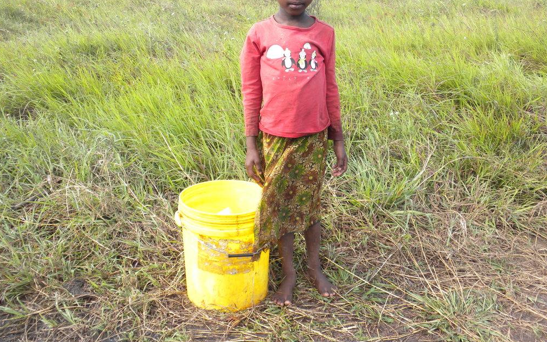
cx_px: 272
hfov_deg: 49.3
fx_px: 596
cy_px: 137
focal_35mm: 40
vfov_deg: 31.9
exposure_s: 1/113
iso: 64
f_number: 3.5
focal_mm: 6.6
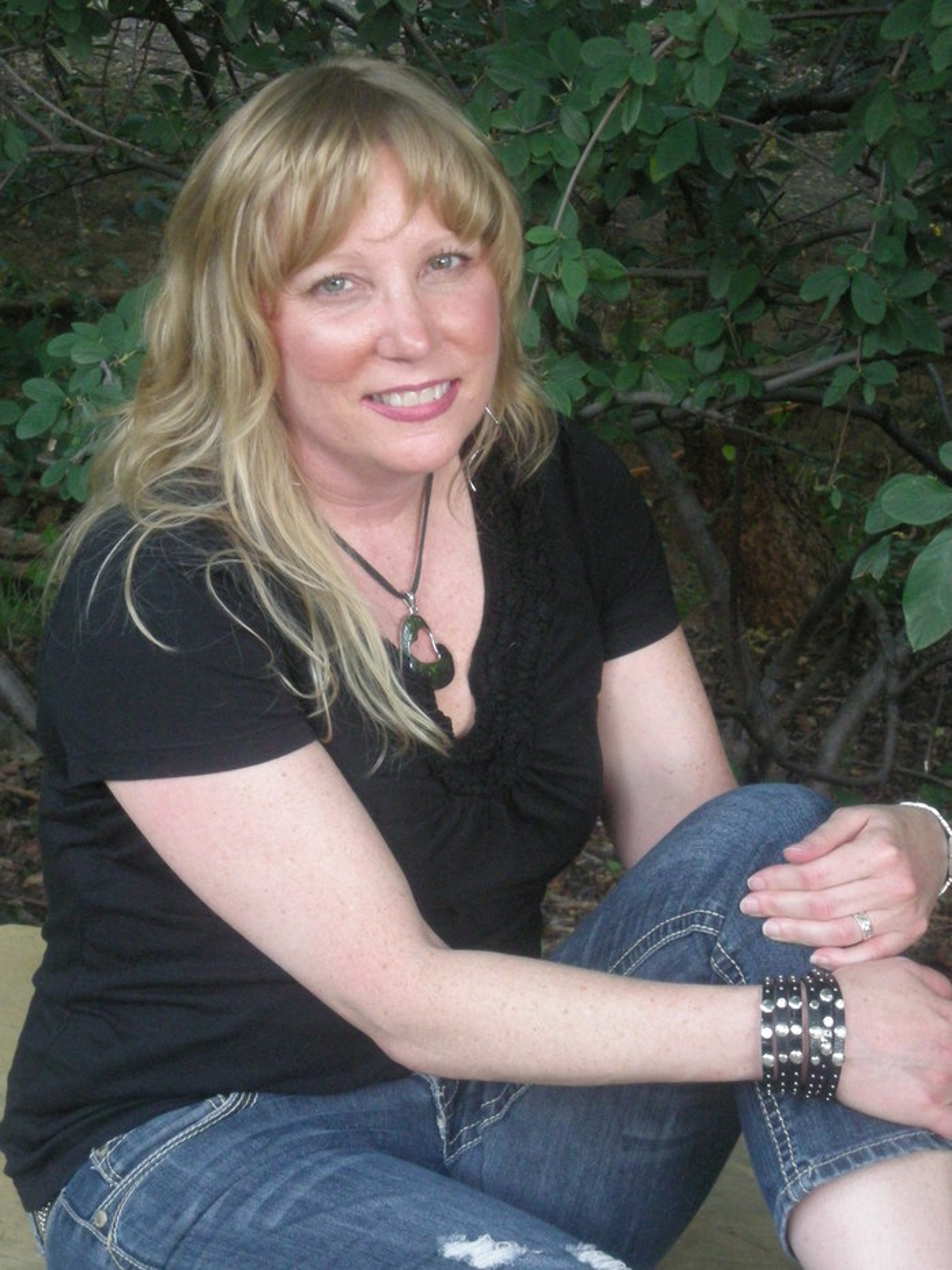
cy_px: 635
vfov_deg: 18.7
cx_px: 476
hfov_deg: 14.1
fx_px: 3849
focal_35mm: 105
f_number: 4.7
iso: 400
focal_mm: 17.1
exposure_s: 1/24
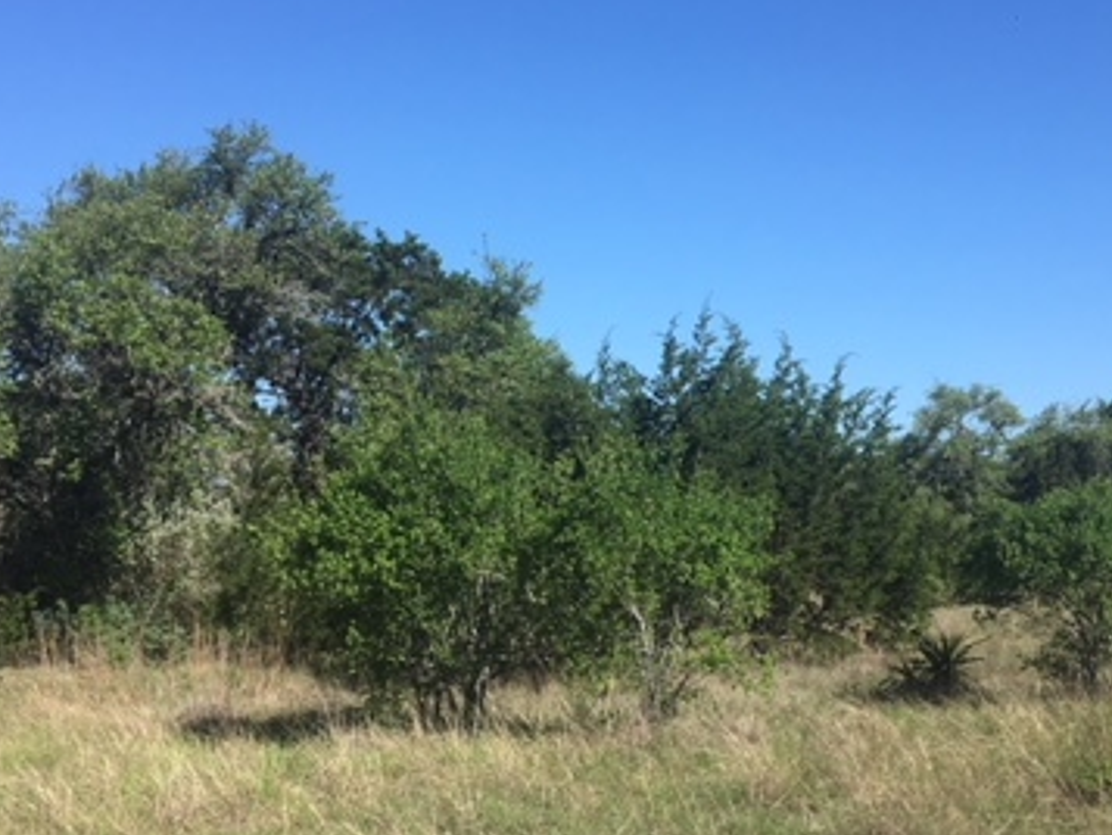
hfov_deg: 36.8
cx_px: 548
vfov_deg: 27.5
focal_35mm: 52
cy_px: 661
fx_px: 1671
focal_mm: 4.15
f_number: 2.2
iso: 25
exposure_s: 1/1399
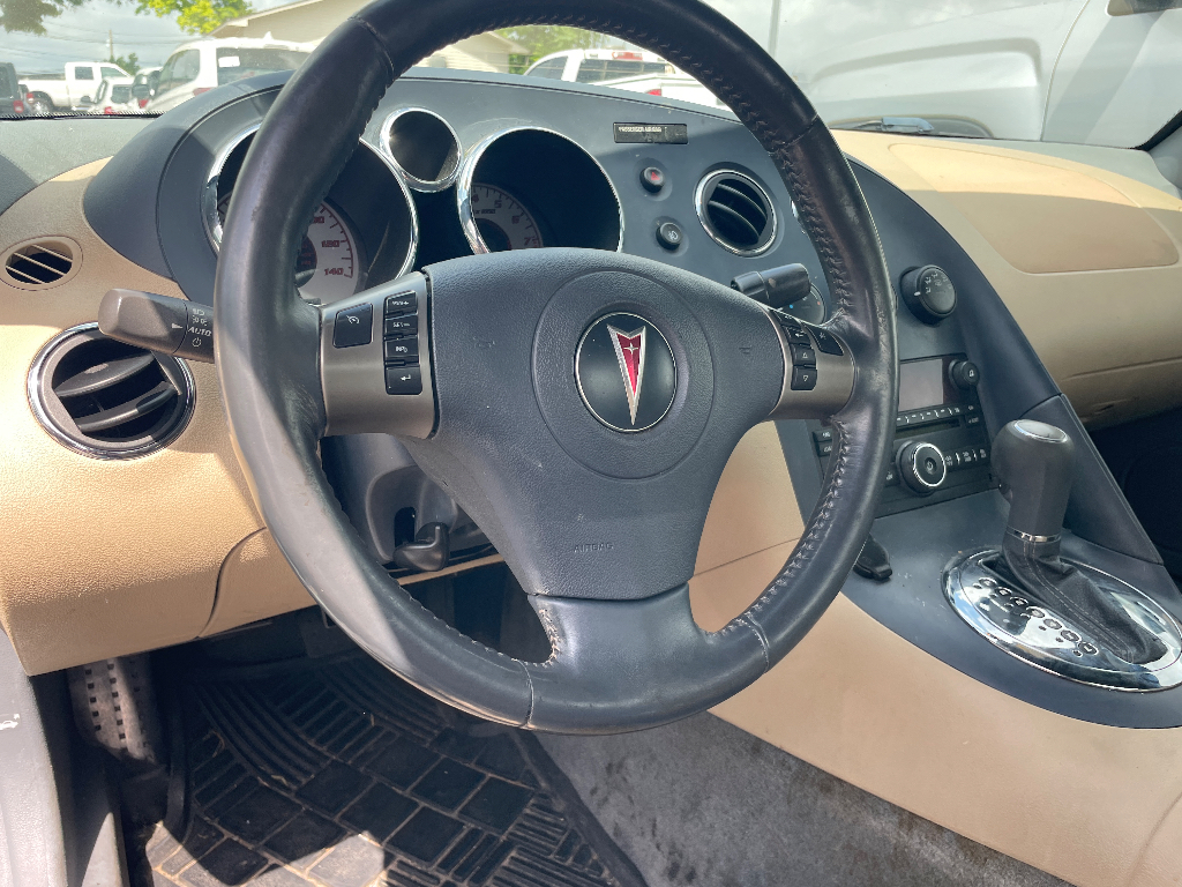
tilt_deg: -20.7
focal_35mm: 26
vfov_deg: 53.1
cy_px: 444
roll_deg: -1.1
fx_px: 888
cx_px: 591
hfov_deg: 67.3
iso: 32
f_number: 1.6
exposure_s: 1/361
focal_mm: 4.2
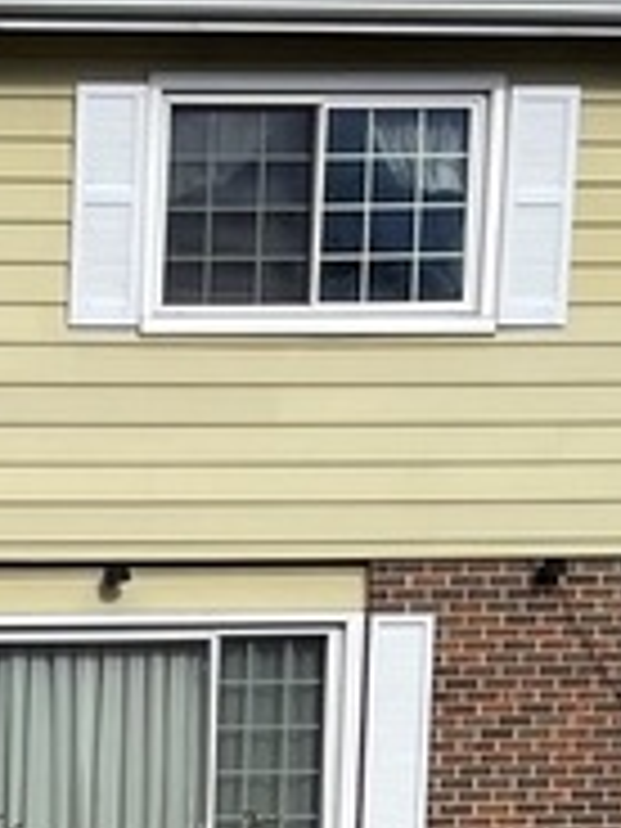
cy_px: 1557
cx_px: -810
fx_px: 3660
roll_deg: +1.2
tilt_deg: -8.7
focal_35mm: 153
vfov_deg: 11.8
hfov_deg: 8.9
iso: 32
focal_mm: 5.1
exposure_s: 1/4717
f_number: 1.6
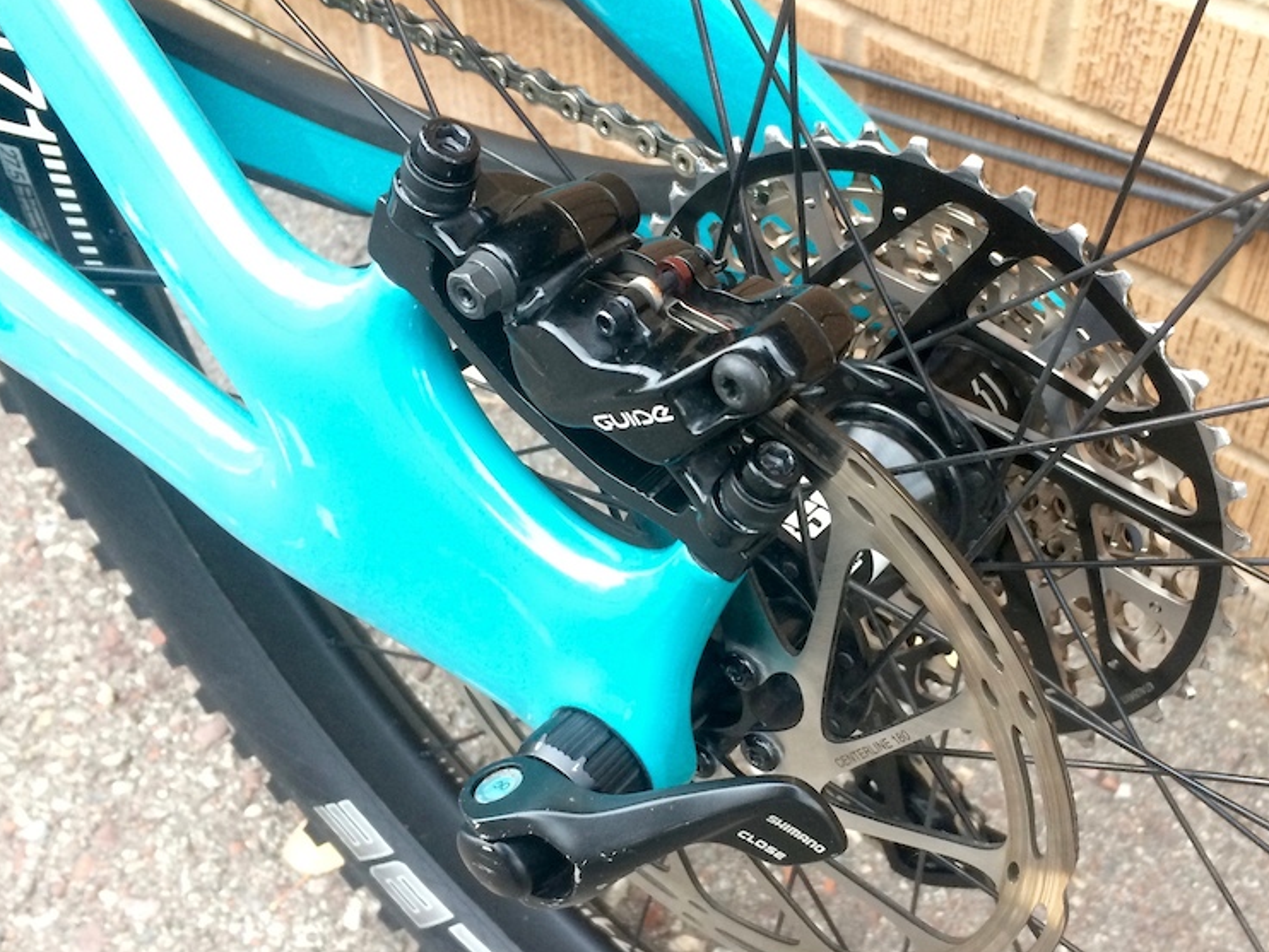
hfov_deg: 46.4
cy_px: 508
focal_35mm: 40
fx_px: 1467
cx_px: 782
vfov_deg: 36.0
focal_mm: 4.15
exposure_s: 1/30
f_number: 2.2
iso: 160
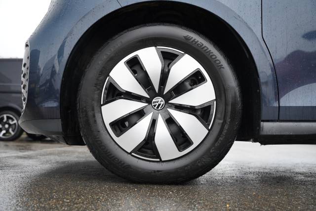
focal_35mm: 40
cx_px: 158
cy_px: 106
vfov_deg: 33.6
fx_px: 348
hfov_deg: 48.8
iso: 1000
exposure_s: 1/160
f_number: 4
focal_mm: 39.7
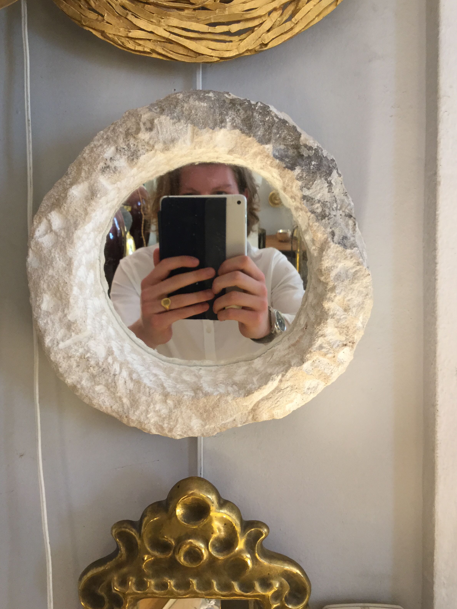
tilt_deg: -2.1
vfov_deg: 56.8
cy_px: 296
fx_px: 563
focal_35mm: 32
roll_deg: -0.5
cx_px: 229
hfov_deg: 44.2
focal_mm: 3.3
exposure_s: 1/33
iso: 80
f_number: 2.4
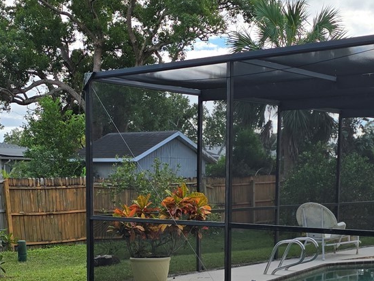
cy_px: 242
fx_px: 724
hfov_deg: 29.0
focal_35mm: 67
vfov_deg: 21.5
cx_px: 189
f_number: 1.7
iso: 12
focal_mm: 6.3
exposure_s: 1/670
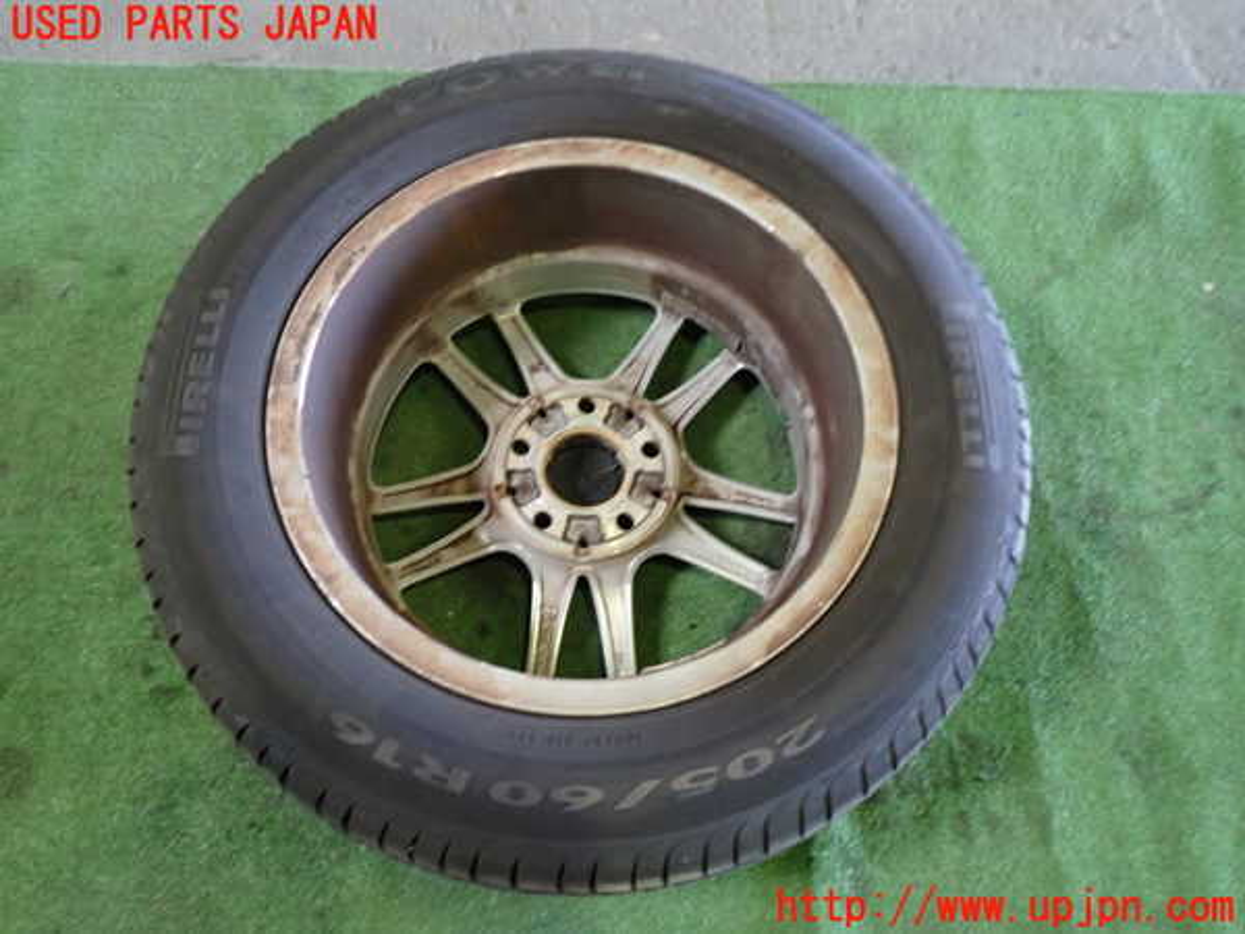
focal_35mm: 30
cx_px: 622
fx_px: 1079
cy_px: 467
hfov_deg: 60.0
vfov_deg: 46.8
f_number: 2.3
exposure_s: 1/30
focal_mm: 5.4
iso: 400
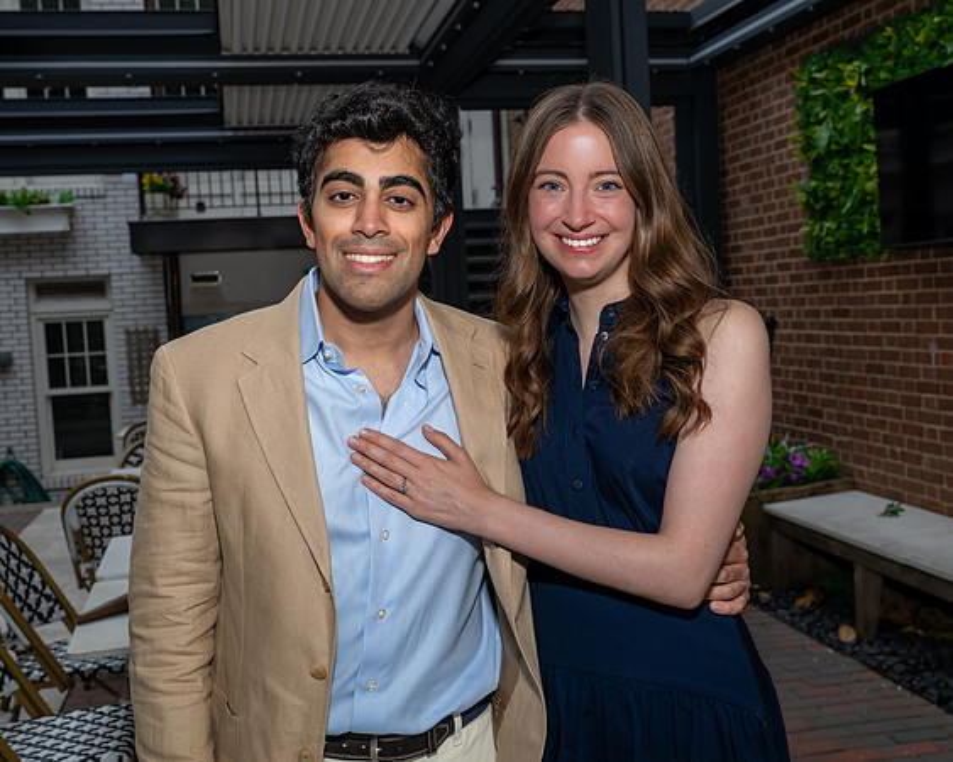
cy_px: 377
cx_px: 516
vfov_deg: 36.7
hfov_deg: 45.1
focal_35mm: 41
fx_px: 1147
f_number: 6.3
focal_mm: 34.5
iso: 250
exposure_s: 1/250
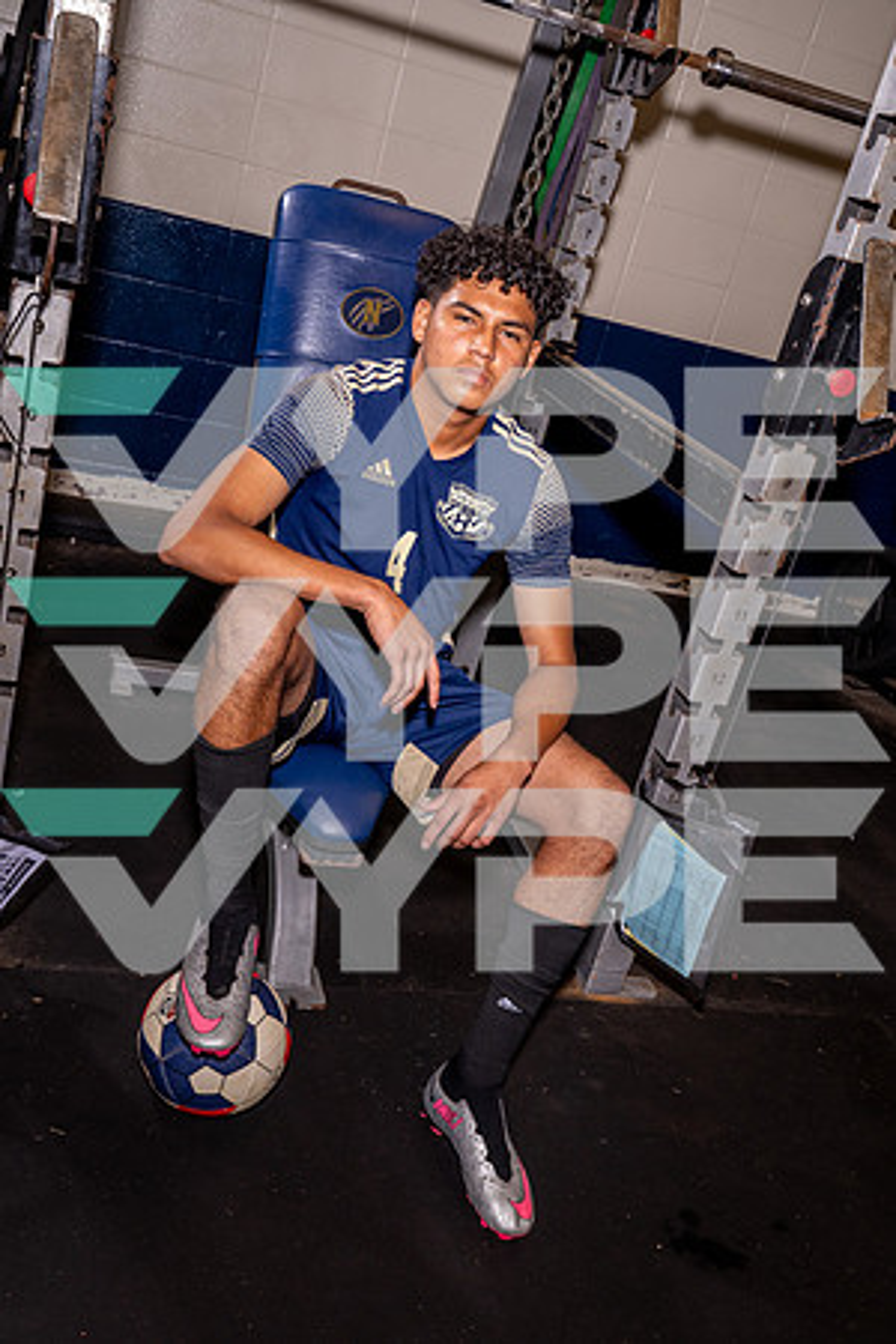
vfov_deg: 54.4
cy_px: 672
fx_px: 1307
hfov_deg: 37.9
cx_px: 448
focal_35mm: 35
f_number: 8
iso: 1250
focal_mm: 35
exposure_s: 1/250
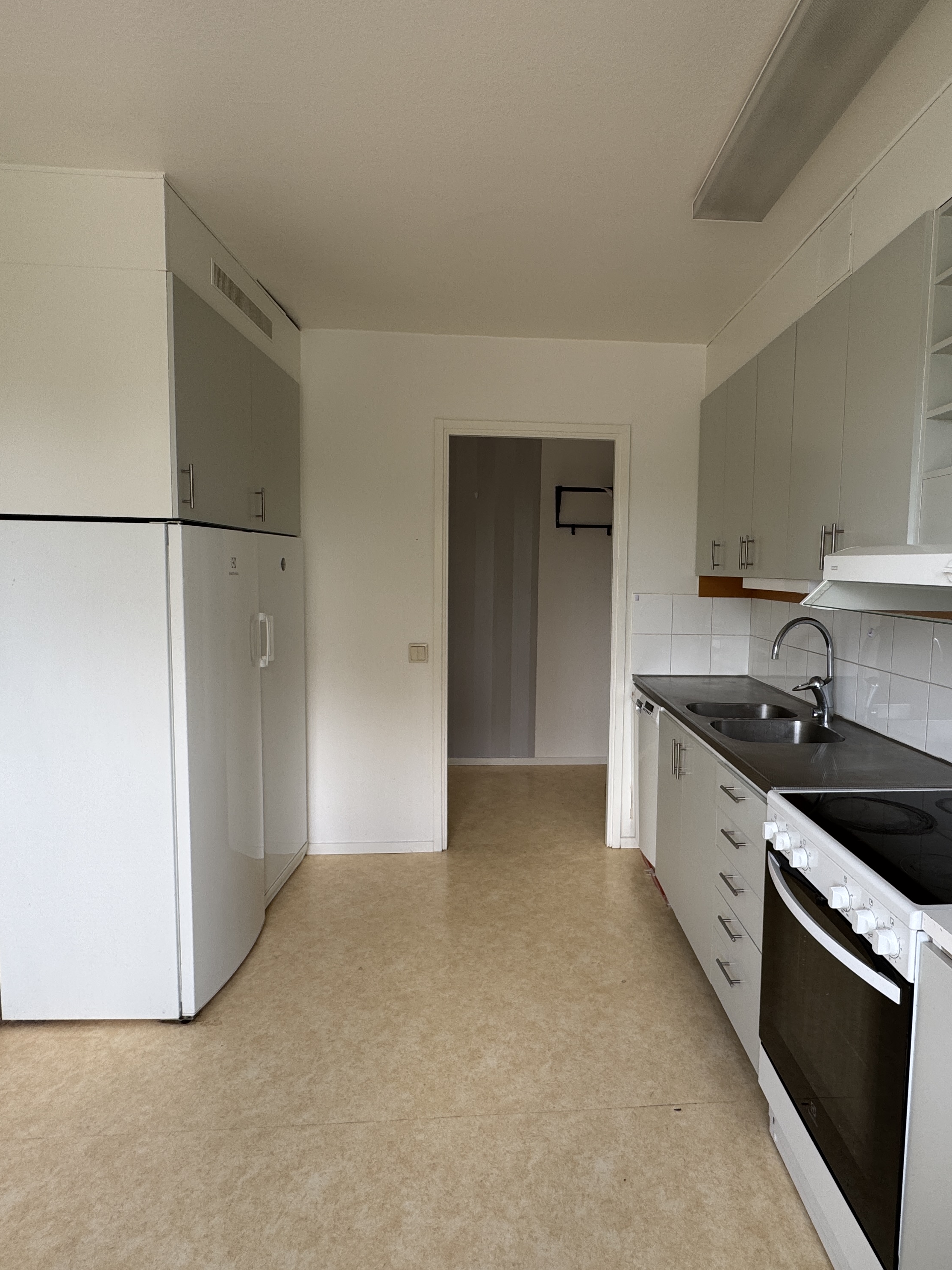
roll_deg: -0.6
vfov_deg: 84.7
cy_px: 627
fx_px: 697
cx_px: 558
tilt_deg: -4.5
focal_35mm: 19
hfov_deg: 68.2
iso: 80
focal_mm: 2.22
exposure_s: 1/99
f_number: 2.2
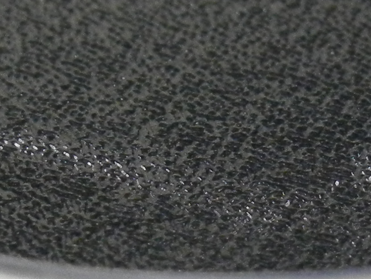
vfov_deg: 4.6
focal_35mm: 326
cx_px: 193
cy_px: 258
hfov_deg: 6.1
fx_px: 3495
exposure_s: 1/30
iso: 800
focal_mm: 12.2
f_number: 8.2
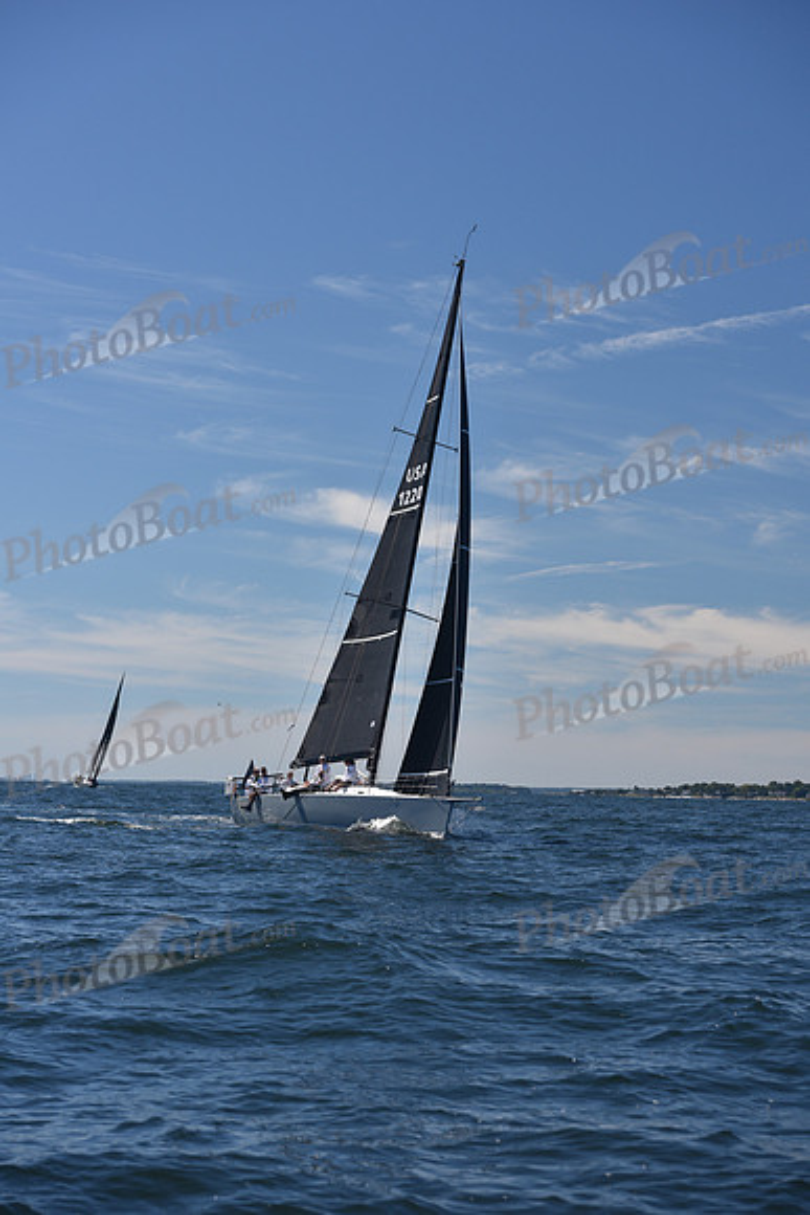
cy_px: 608
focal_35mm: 70
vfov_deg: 28.8
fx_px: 2361
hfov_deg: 19.5
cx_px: 405
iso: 200
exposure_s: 1/800
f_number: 5.6
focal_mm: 70
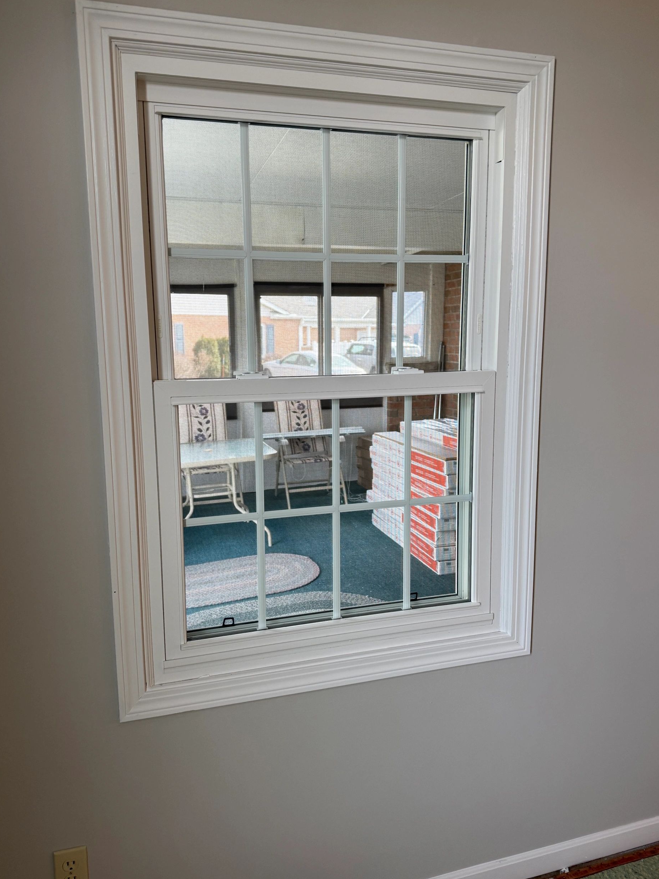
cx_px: 323
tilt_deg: -8.6
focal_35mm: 25
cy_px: 434
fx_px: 635
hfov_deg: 54.9
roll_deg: +0.9
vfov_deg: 69.4
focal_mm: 6.76
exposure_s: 1/120
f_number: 1.78
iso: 125
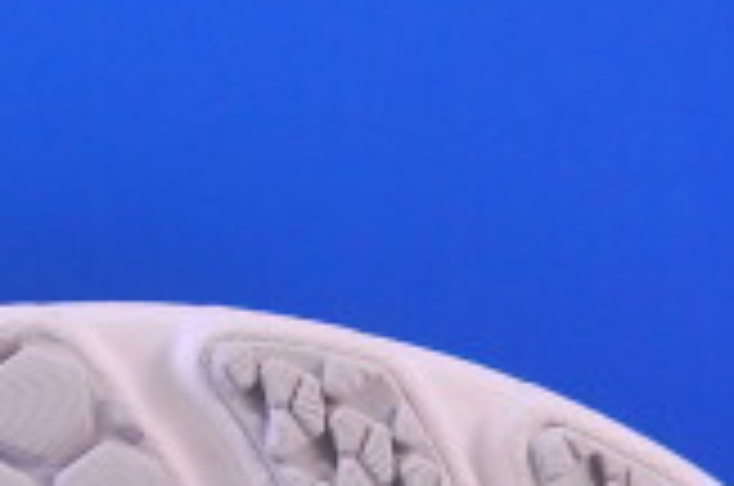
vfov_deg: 3.7
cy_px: 340
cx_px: -360
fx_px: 7488
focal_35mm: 368
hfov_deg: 5.6
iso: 250
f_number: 2.8
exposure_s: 1/320
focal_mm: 50
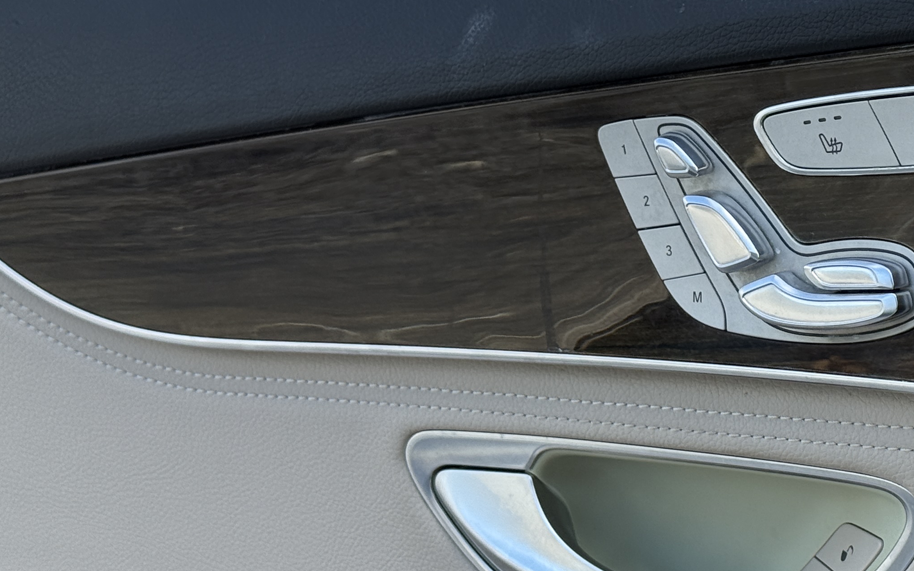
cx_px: 819
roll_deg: +1.1
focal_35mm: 101
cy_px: 253
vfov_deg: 12.9
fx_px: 2516
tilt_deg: -4.8
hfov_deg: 20.2
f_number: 1.78
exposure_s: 1/1116
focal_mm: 6.76
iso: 100
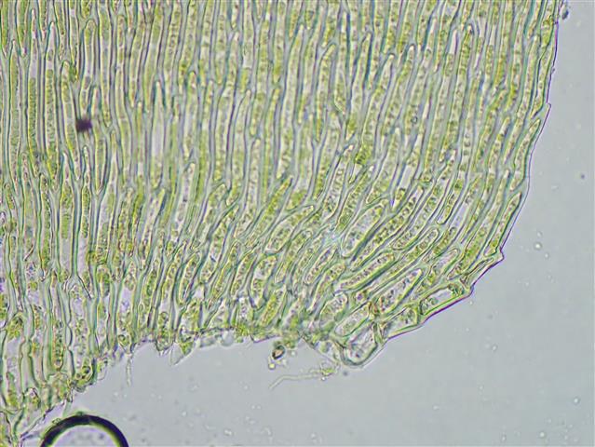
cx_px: 298
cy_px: 224
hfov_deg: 38.9
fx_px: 843
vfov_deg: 29.7
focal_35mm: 49
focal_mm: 8.99
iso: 200
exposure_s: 1/80
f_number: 3.2
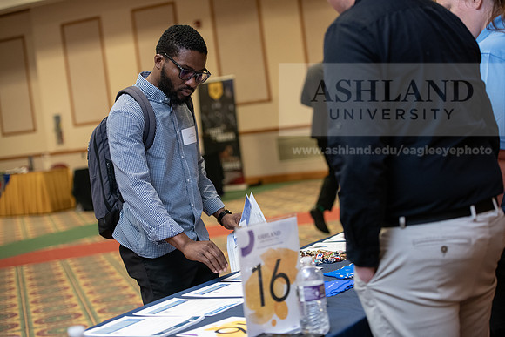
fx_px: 982
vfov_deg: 19.5
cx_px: 252
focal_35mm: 70
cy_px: 168
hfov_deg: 28.8
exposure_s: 1/200
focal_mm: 70
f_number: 2.8
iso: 1600
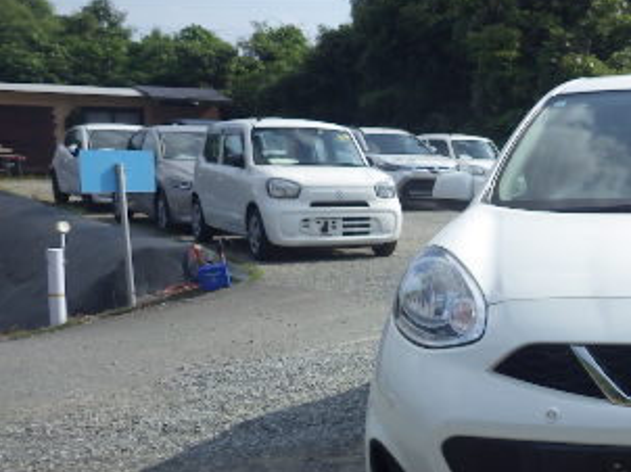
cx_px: 667
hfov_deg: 32.5
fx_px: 965
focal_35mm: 53
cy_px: 307
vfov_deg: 27.4
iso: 125
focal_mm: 4.5
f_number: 7.9
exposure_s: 1/250
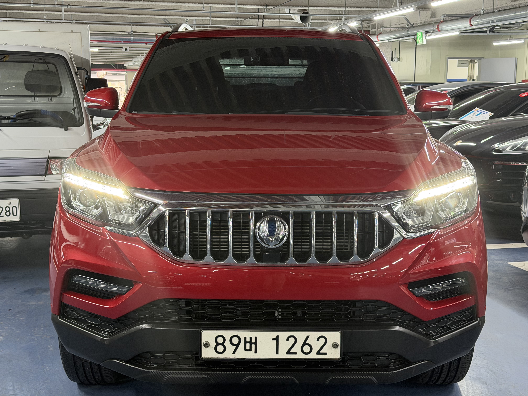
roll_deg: +0.1
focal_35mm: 48
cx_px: 264
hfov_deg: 39.7
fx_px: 732
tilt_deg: -8.7
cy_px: 198
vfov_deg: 30.3
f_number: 1.78
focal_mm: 6.76
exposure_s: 1/40
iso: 200
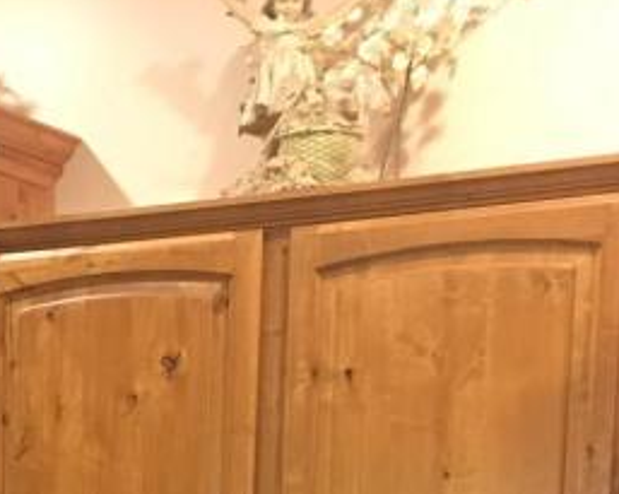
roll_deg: -1.7
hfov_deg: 16.5
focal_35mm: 113
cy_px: 896
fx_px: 2068
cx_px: -72
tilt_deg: -7.1
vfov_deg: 12.4
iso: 50
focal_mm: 4.15
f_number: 2.2
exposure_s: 1/4
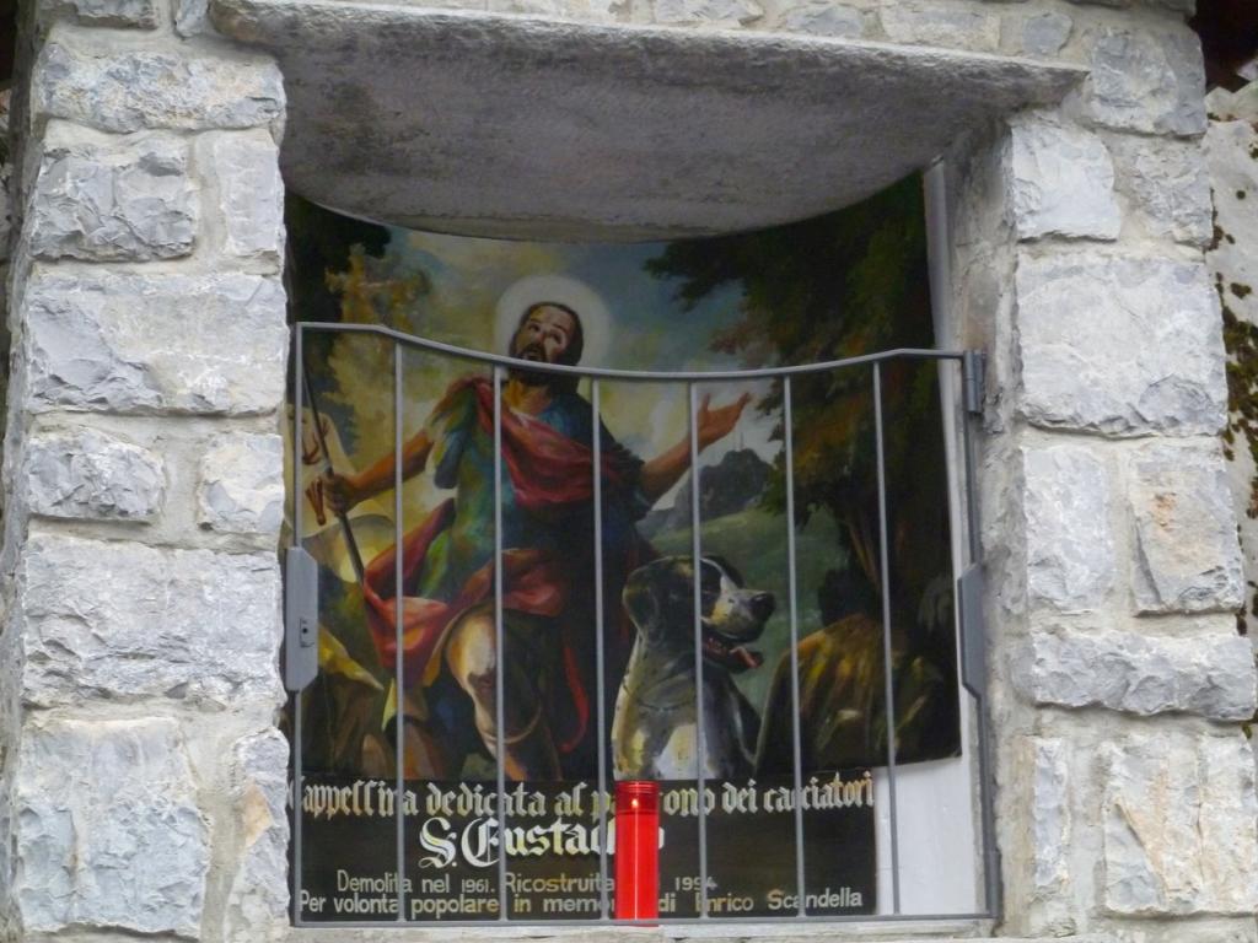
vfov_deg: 19.6
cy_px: 472
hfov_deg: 26.0
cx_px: 629
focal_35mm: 75
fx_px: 2726
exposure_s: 1/40
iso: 400
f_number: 4.4
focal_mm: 13.3
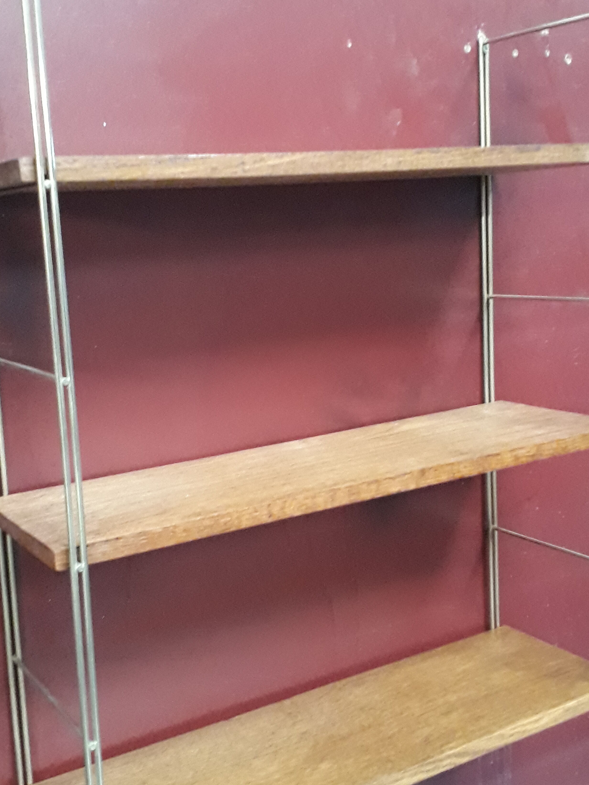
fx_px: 771
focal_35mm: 34
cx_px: 290
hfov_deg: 41.8
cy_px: 402
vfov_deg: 53.9
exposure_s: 1/17
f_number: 1.9
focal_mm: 3.6
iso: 800
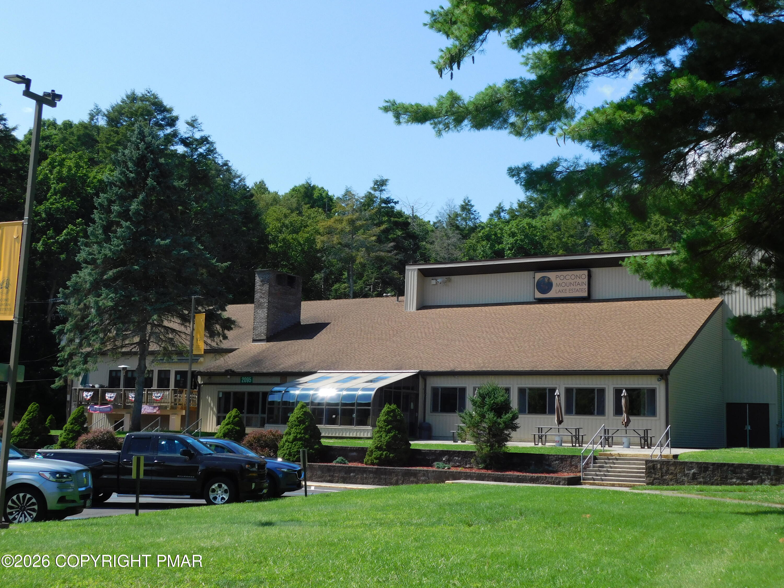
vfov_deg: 32.2
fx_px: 1019
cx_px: 392
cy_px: 294
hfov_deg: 42.1
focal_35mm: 45
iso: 125
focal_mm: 8
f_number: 3.7
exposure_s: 1/800
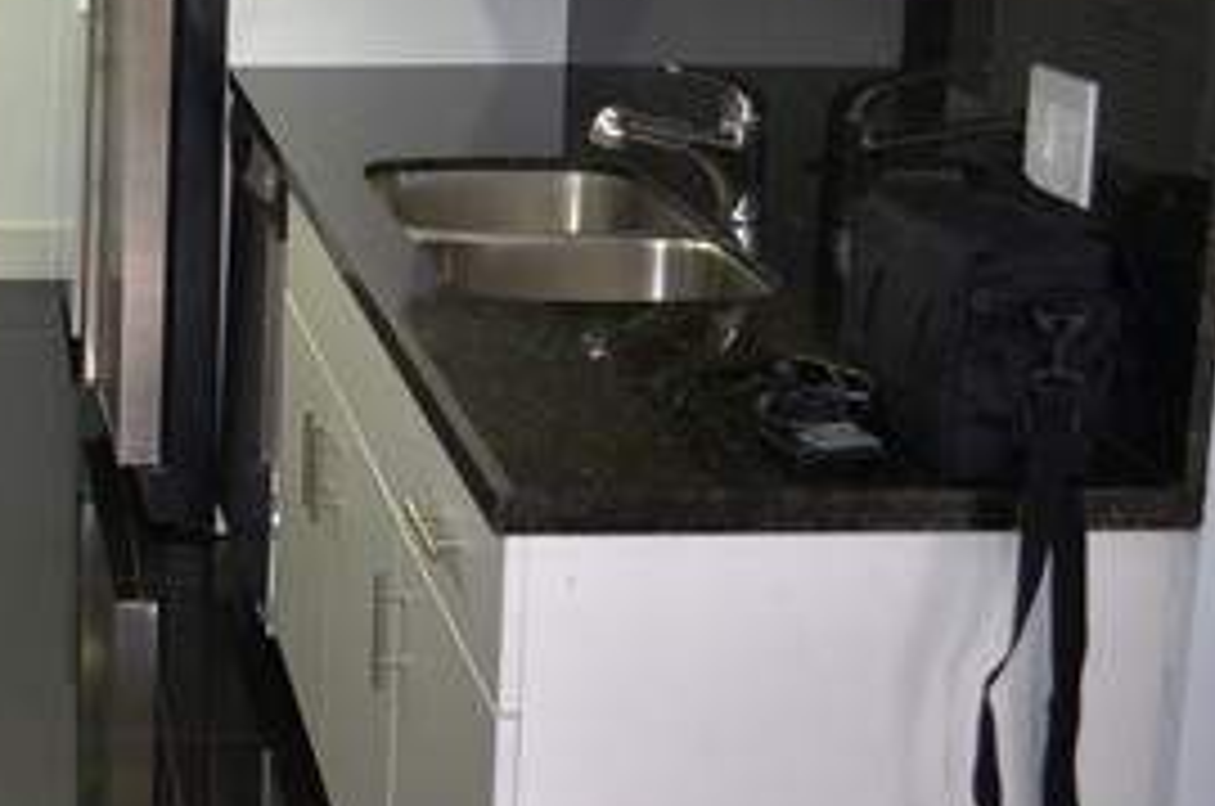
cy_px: 18
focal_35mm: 64
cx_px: 4
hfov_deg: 29.4
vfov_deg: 20.5
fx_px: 2156
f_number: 3.5
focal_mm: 18
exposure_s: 1/60
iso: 450
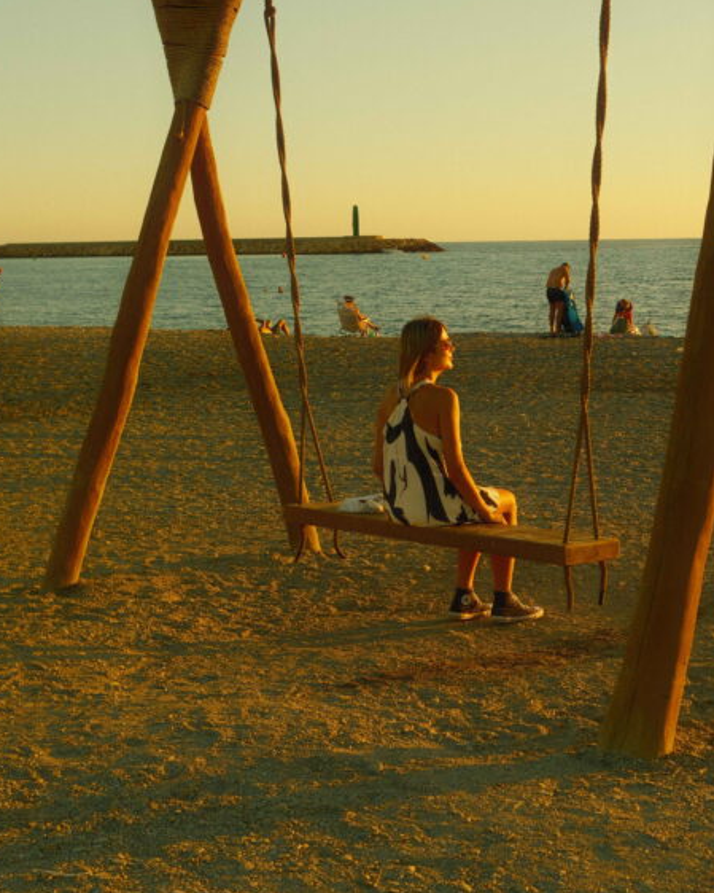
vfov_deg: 31.4
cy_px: 363
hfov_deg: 25.3
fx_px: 1584
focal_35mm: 60
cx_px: 444
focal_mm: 23
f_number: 5
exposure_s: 1/1000
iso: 640
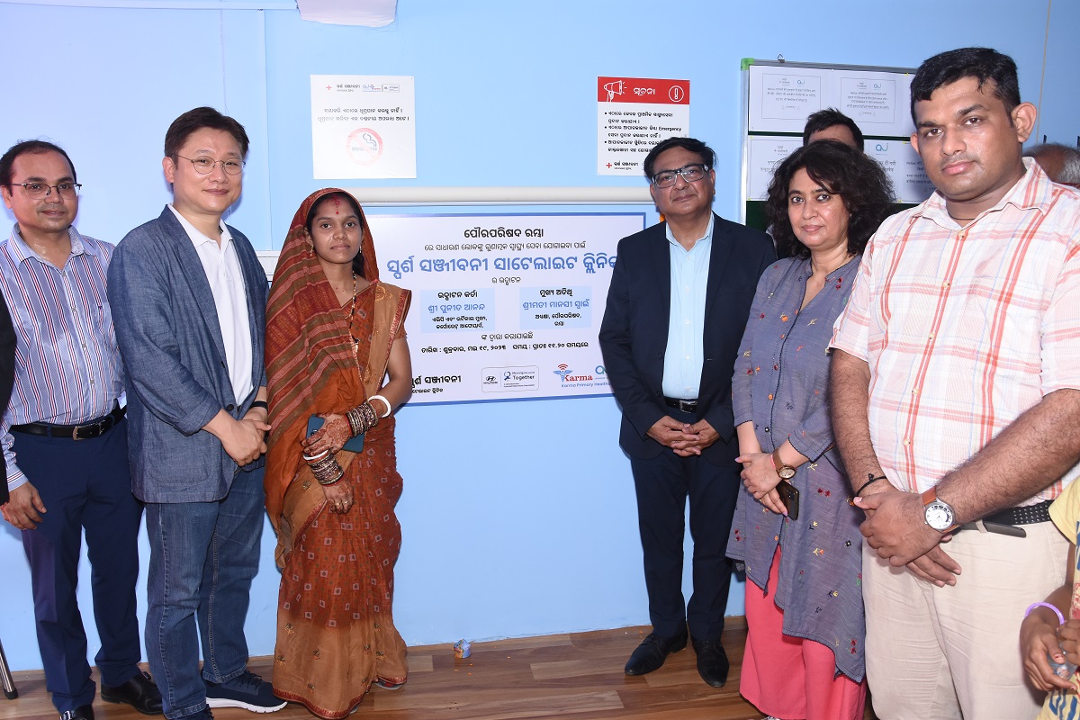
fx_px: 810
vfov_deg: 47.9
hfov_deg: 67.4
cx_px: 540
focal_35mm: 27
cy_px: 360
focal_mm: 18
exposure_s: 1/125
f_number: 7.1
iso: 1000
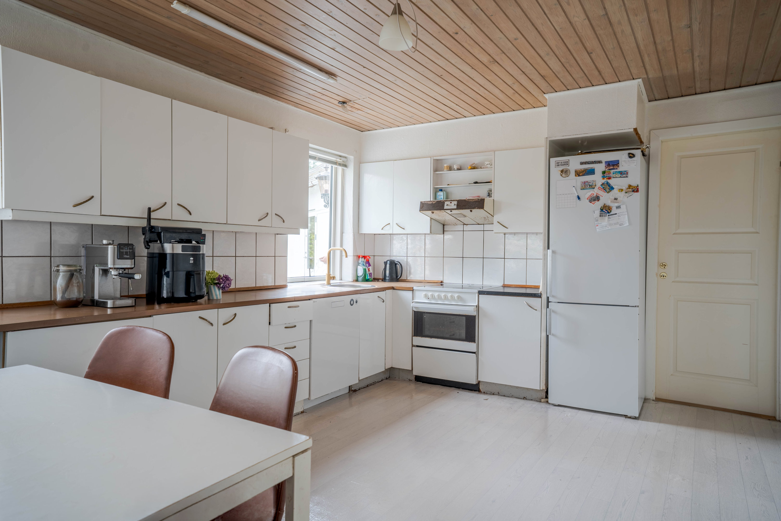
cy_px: 260
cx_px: 390
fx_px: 499
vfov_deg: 55.1
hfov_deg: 76.1
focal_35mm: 23
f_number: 8
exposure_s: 1/100
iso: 100
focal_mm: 23
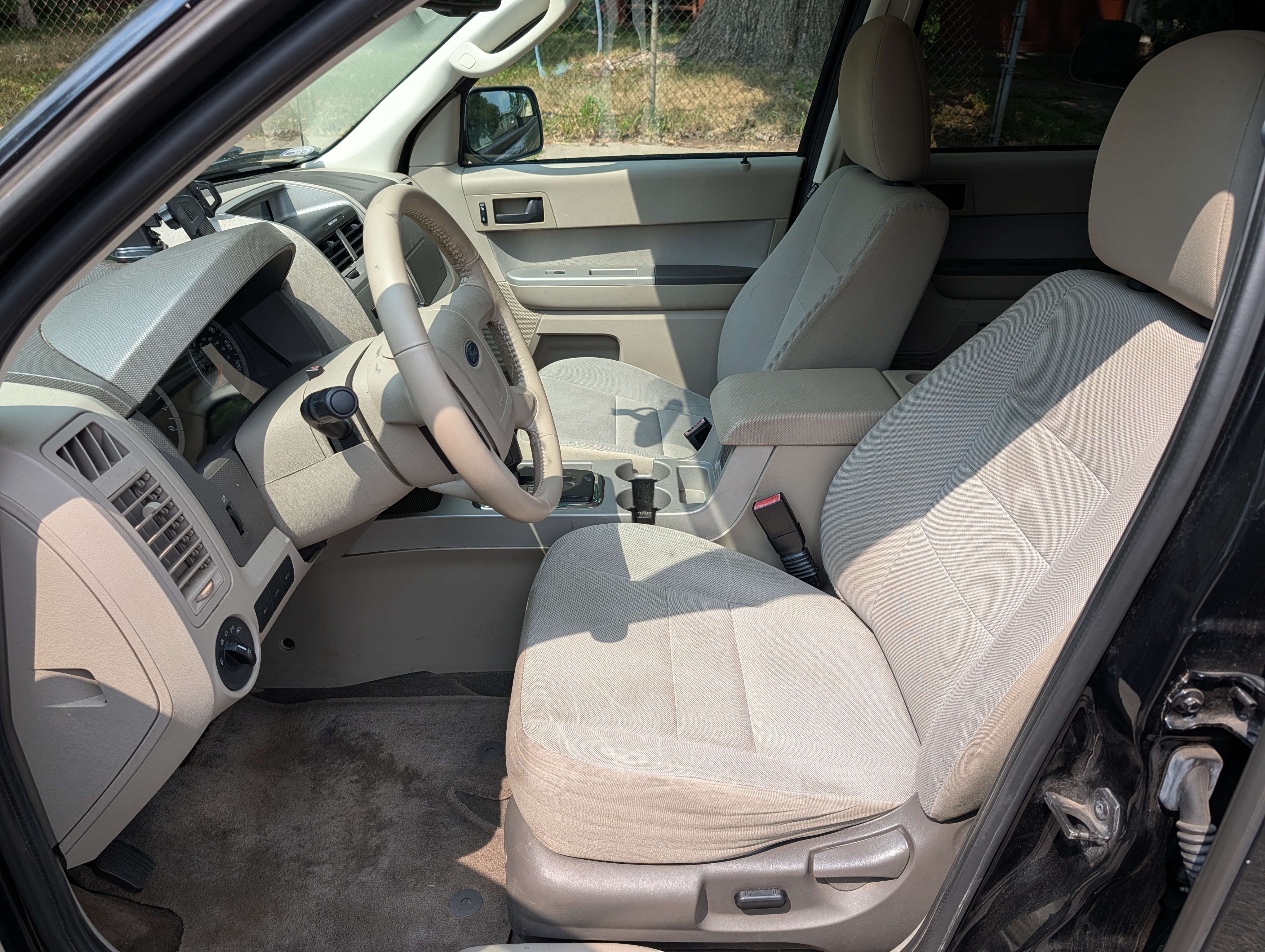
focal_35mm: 24
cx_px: 632
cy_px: 476
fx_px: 878
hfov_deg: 71.5
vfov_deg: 56.9
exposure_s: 1/499
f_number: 1.68
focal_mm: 6.9
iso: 22
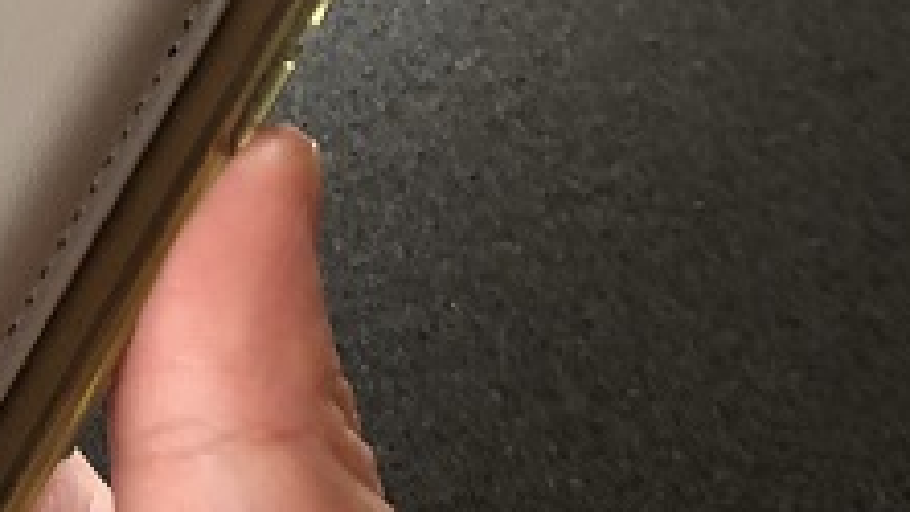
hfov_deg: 22.8
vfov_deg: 13.6
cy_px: 61
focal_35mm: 88
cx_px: -78
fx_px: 2124
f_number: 1.8
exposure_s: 1/4
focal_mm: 3.99
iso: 100
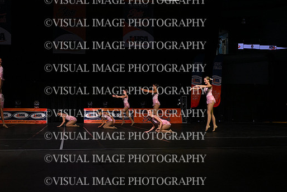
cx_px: 125
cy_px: 102
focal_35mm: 52
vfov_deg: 26.0
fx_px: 415
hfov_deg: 38.1
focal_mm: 46
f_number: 4
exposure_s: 1/1000
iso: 6400
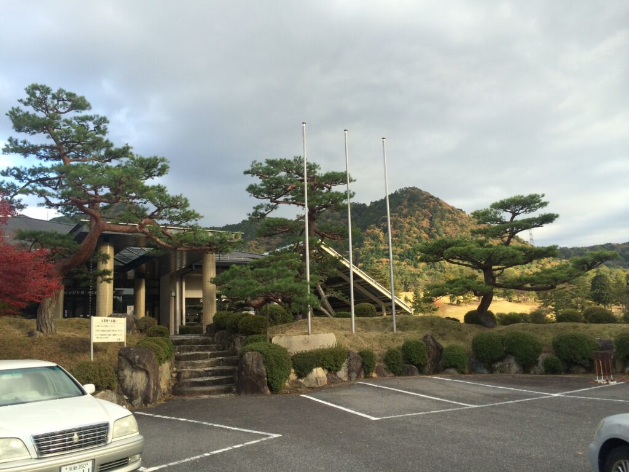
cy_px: 236
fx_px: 545
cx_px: 314
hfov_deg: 60.0
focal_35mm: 30
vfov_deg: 46.8
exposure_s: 1/339
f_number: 2.2
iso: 32
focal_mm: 4.12
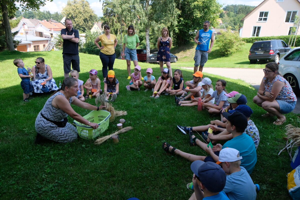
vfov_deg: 53.1
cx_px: 150
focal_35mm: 24
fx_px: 200
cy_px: 100
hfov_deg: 73.7
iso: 400
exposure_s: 1/350
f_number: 5.6
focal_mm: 16
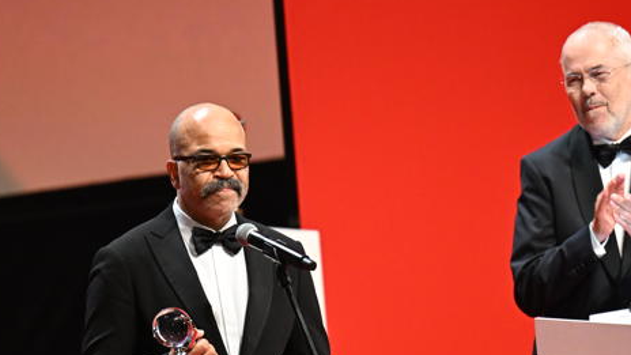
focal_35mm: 467
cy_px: 261
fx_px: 7814
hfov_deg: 4.6
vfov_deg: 2.6
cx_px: 383
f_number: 2.8
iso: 2000
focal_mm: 200
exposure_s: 1/320
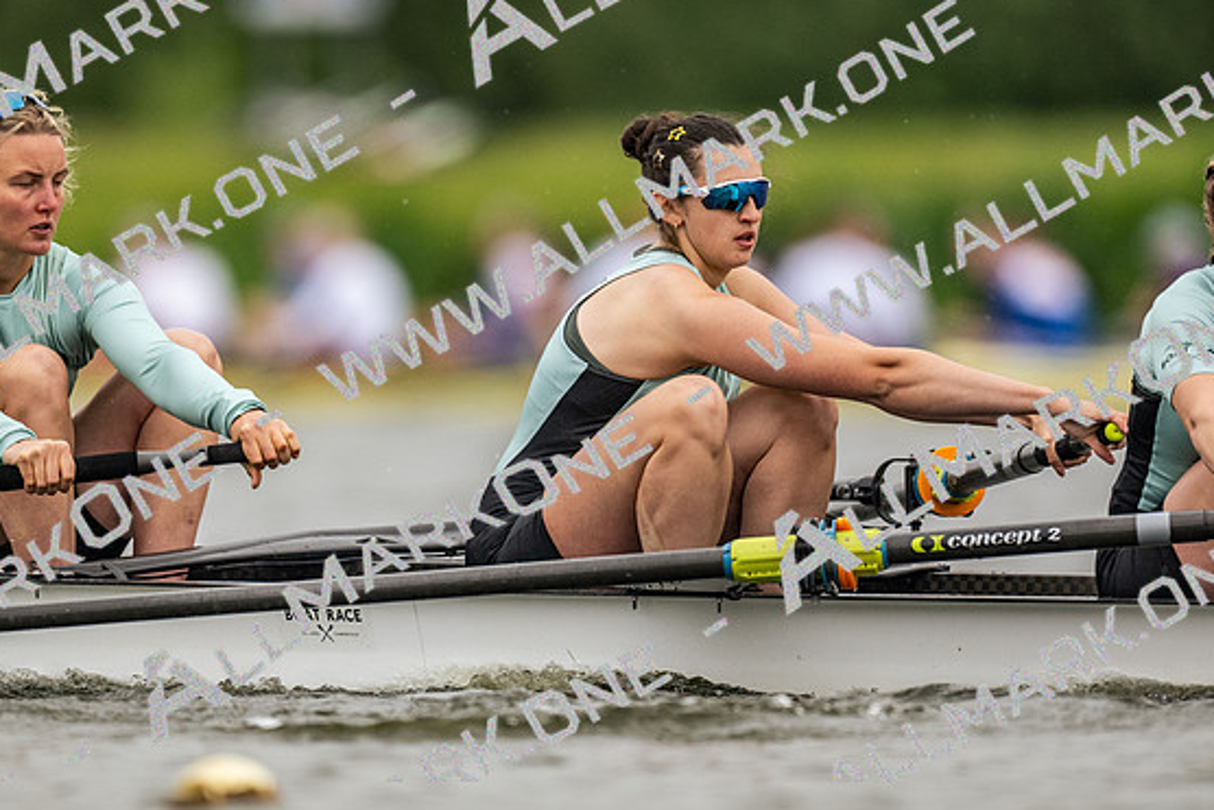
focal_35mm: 940
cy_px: 407
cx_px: 587
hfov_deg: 2.2
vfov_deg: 1.5
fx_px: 31705
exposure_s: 1/2000
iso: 720
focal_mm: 600
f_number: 4
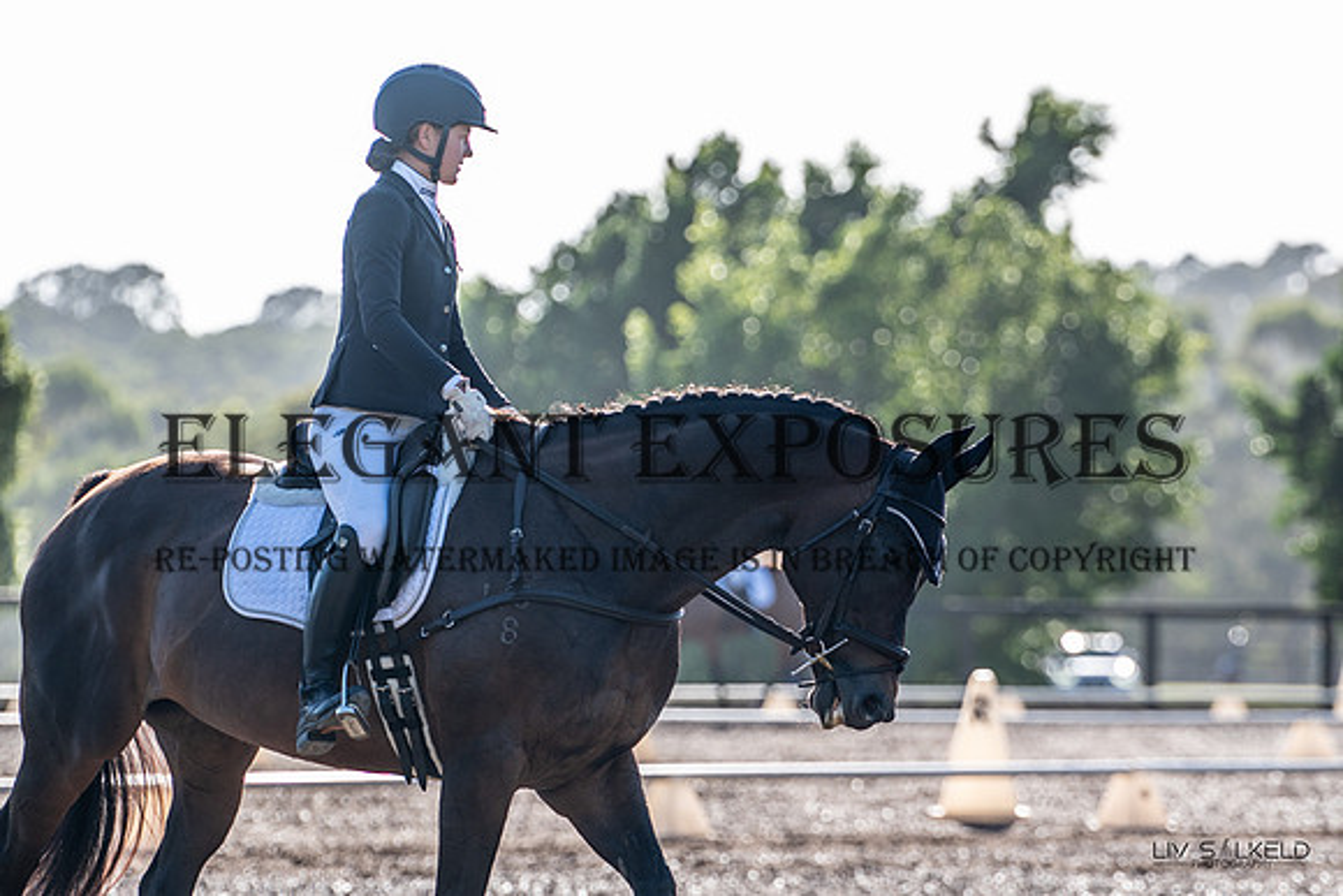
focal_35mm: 232
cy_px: 448
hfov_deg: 8.9
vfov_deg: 5.9
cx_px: 672
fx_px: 8657
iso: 100
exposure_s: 1/800
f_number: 3.2
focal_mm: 155
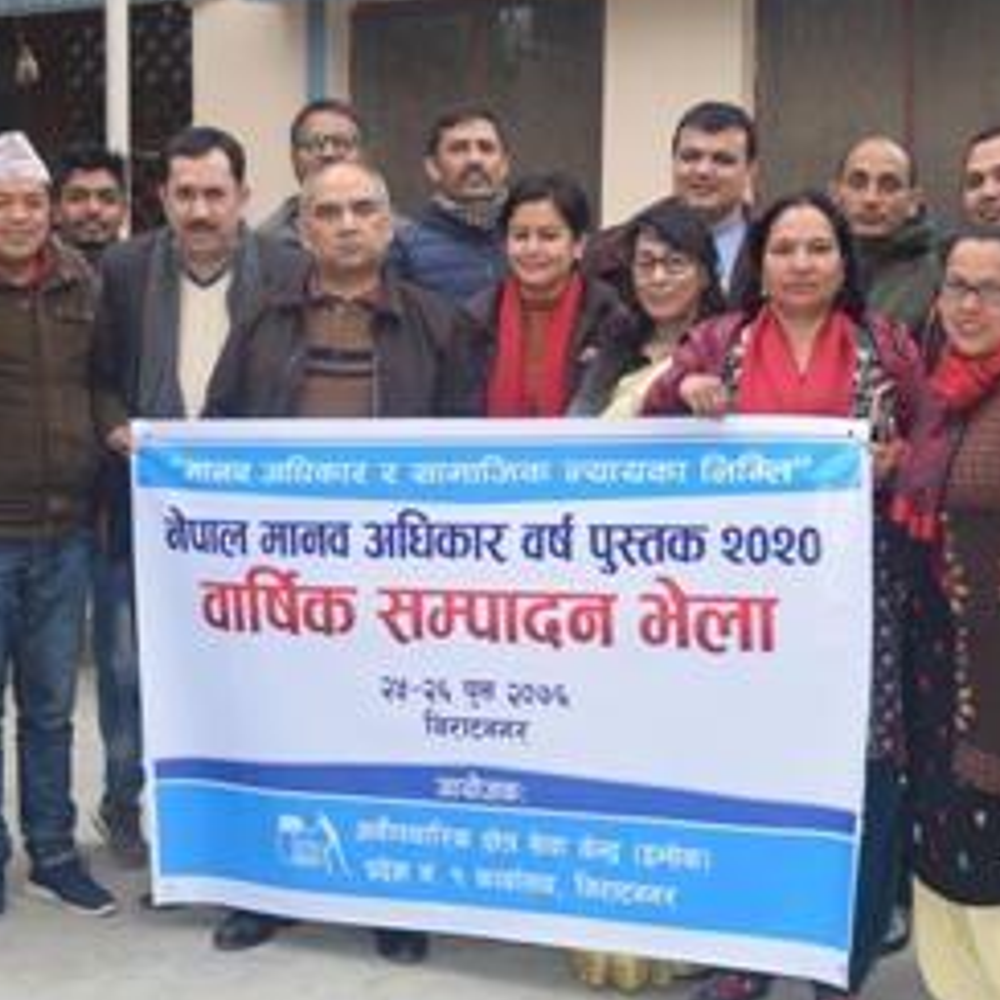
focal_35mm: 67
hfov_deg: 25.7
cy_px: 510
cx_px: 389
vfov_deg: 25.7
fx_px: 2190
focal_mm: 20
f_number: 5.6
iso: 180
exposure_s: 1/125
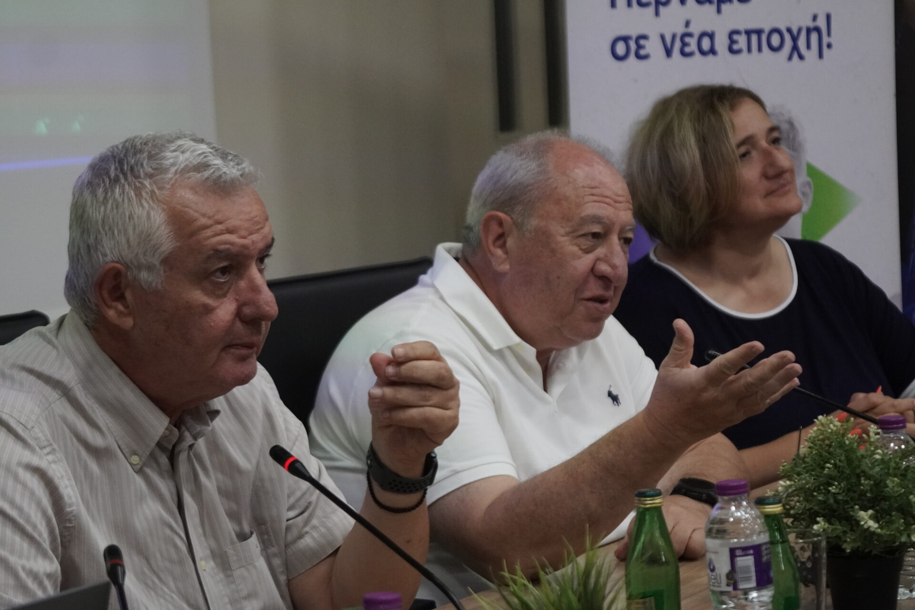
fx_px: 2669
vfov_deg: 13.0
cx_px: 458
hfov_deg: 19.5
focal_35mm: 105
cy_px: 305
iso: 3200
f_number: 4
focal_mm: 70
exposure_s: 1/320
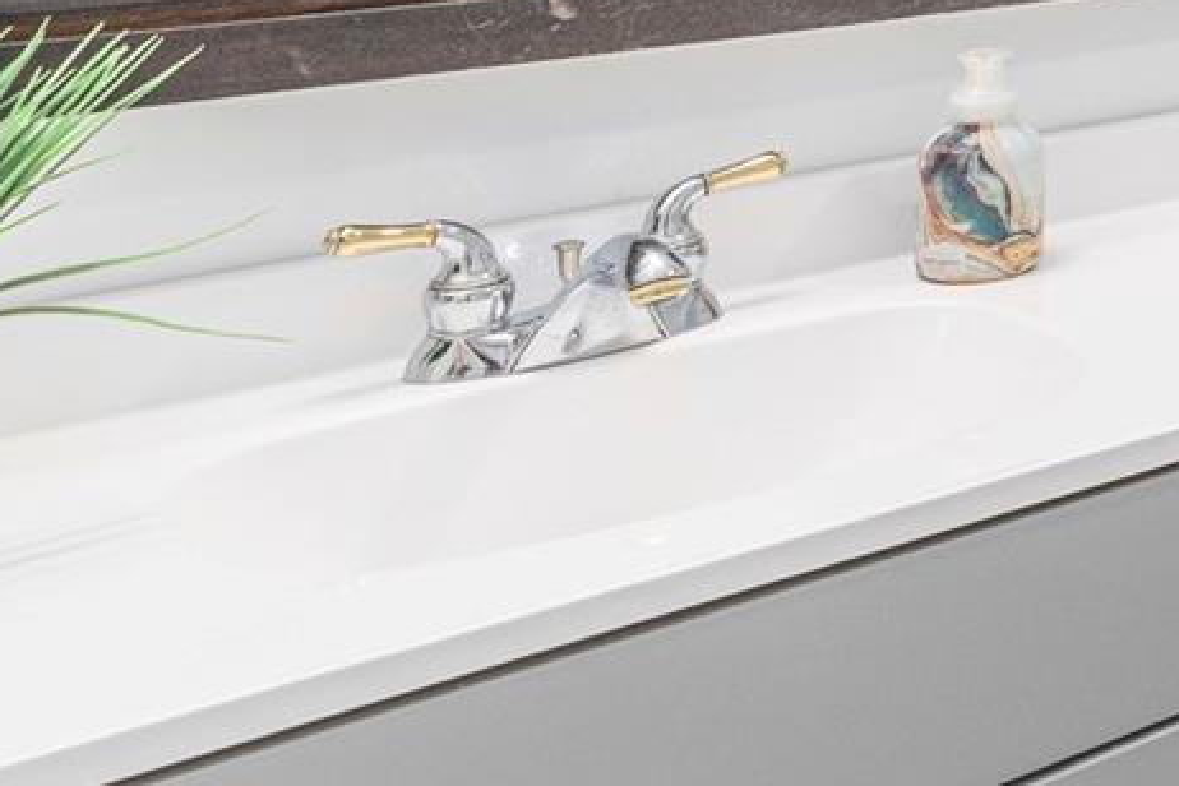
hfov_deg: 22.0
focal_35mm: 62
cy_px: -332
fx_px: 2030
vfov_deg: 19.6
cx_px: 2059
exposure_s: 1/200
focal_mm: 14
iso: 320
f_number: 8
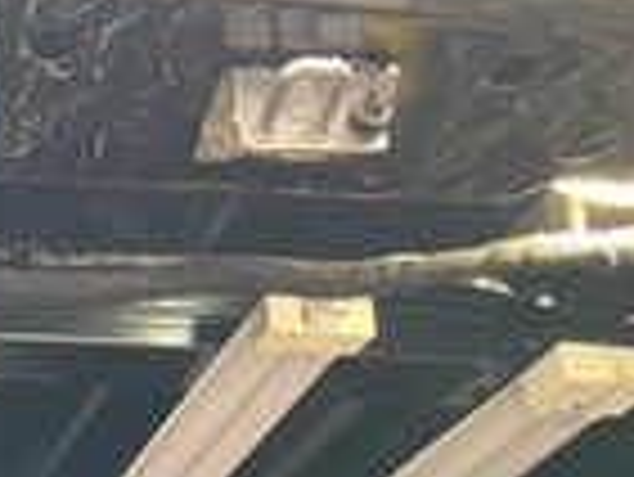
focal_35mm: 82
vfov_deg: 17.2
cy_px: 580
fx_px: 1503
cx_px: -175
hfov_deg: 21.6
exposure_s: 1/60
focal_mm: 3
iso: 100
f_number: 1.8
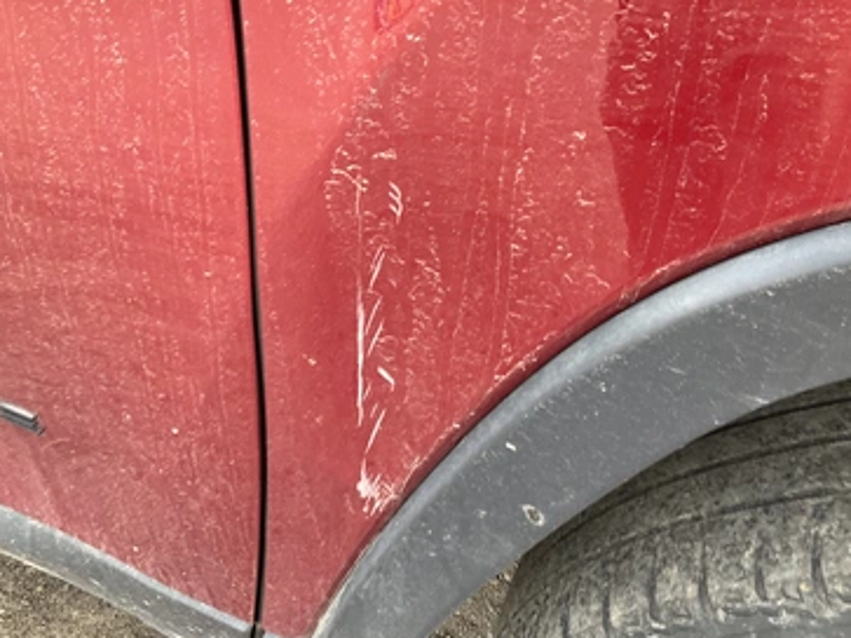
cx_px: 424
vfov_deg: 44.1
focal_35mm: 32
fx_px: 786
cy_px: 328
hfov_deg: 56.8
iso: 40
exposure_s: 1/122
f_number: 1.8
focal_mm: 3
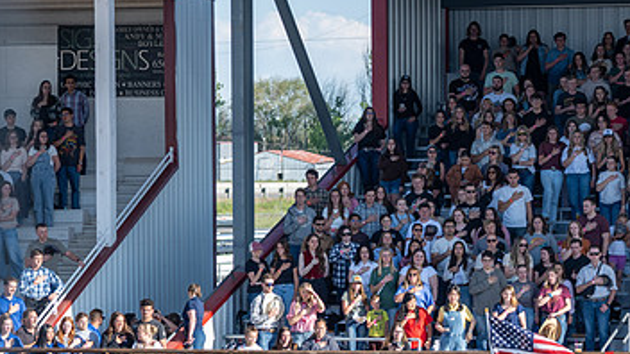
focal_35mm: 224
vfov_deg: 5.4
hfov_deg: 9.6
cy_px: 253
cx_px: 449
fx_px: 3742
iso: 125
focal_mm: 120
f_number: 4
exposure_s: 1/800
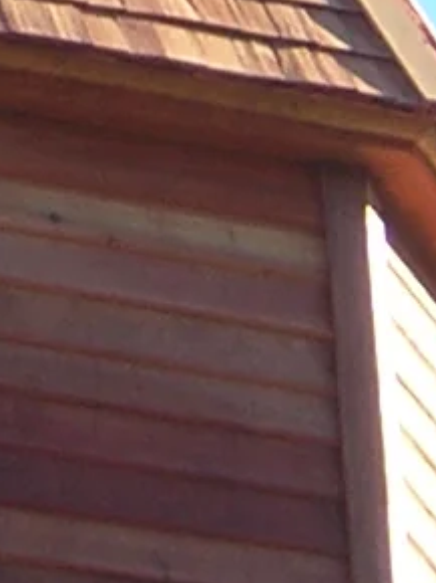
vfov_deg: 3.3
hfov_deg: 2.5
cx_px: 129
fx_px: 10024
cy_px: -758
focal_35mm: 596
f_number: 4.7
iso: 100
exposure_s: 1/106
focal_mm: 14.1
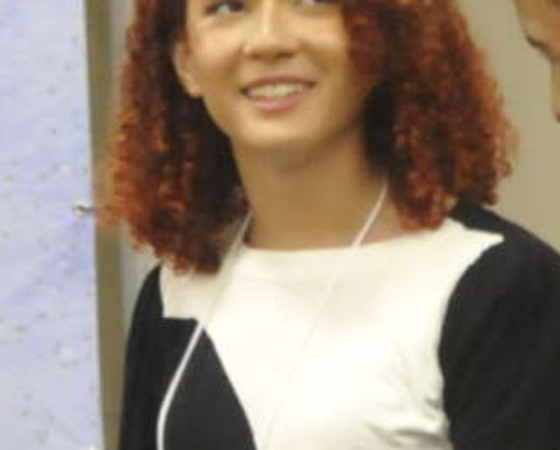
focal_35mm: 225
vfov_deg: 6.8
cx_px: -161
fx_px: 3734
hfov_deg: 8.5
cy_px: -260
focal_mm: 29
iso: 5000
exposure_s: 1/80
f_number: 6.3
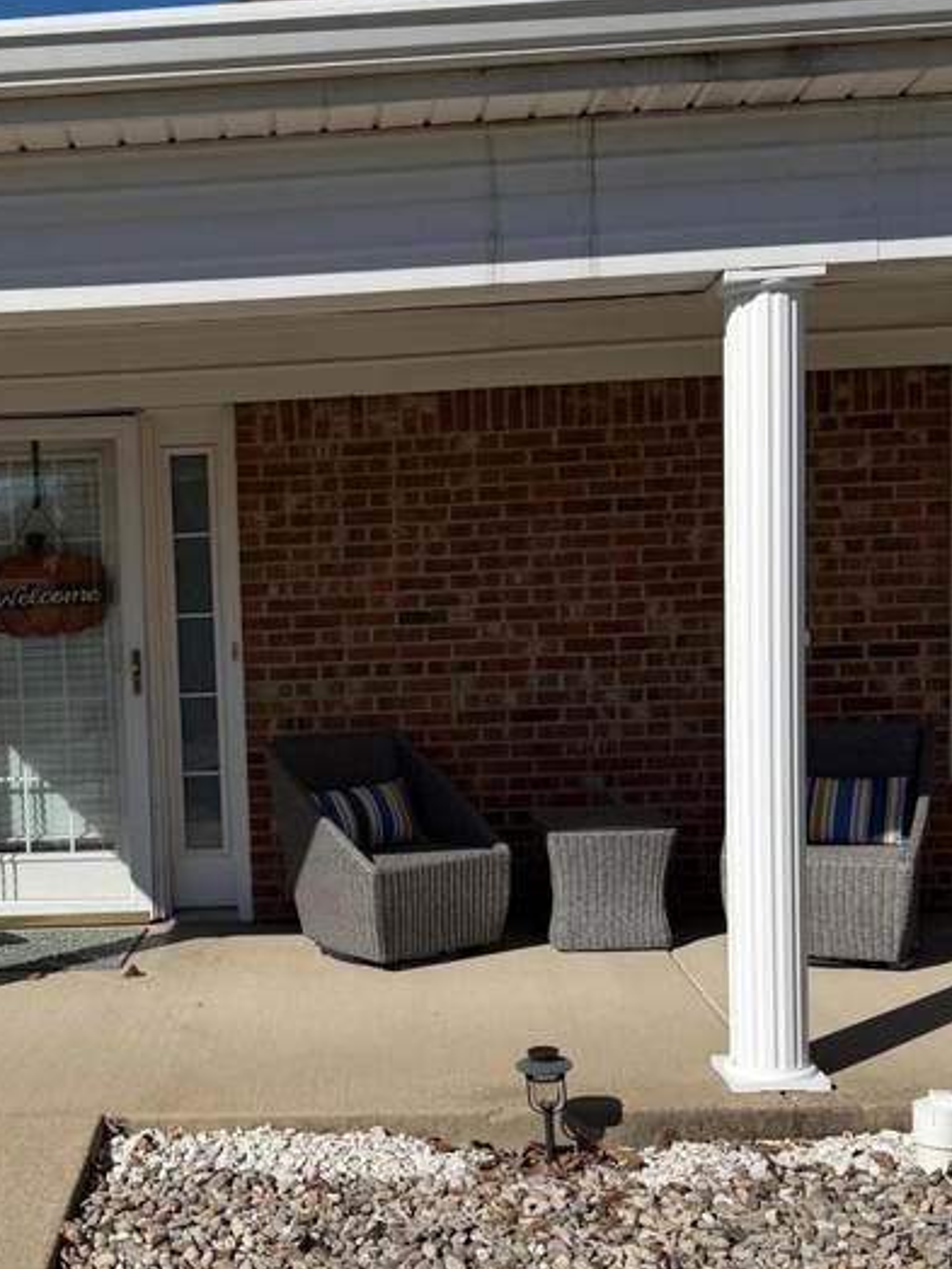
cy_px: 777
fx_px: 1613
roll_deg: +1.9
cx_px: 237
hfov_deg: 32.3
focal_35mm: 44
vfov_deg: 42.7
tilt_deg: -4.9
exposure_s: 1/8130
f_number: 1.78
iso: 80
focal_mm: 6.76
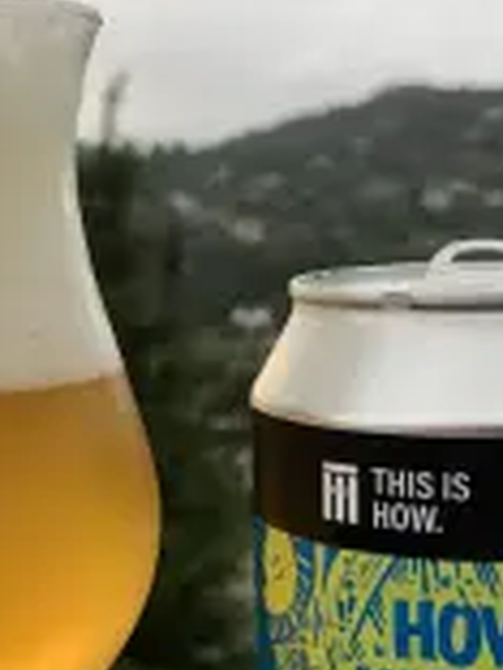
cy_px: 481
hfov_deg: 20.3
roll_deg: +1.1
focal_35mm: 72
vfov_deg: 26.8
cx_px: 142
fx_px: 1395
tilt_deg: -9.1
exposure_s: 1/120
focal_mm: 3.99
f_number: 1.8
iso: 40
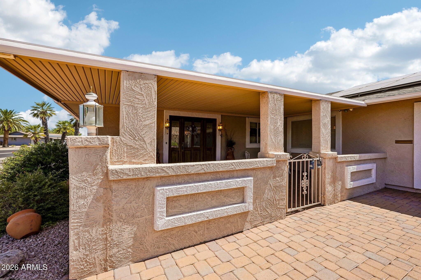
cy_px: 140
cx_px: 210
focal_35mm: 16
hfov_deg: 96.7
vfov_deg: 73.7
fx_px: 187
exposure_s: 1/1000
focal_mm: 16
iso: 400
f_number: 8
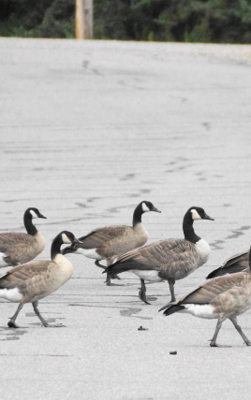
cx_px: 204
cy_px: 262
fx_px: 7793
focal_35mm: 713
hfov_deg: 1.8
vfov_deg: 2.9
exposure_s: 1/320
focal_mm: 200
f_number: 6.3
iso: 1250
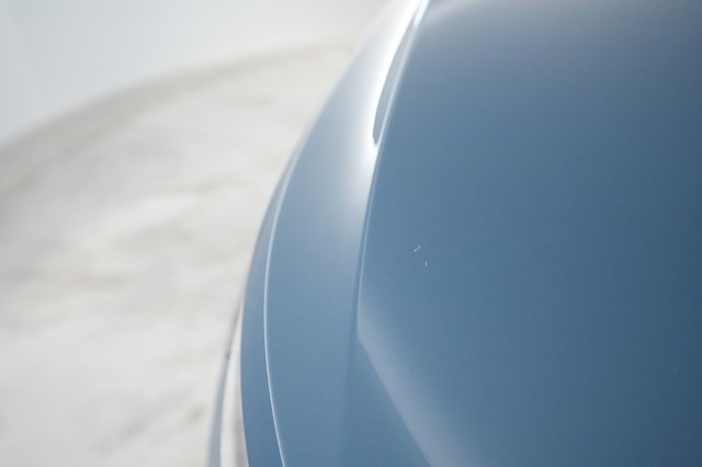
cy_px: 234
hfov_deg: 65.5
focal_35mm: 28
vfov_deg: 46.4
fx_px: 546
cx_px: 351
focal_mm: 28
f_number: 5
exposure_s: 1/125
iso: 5000
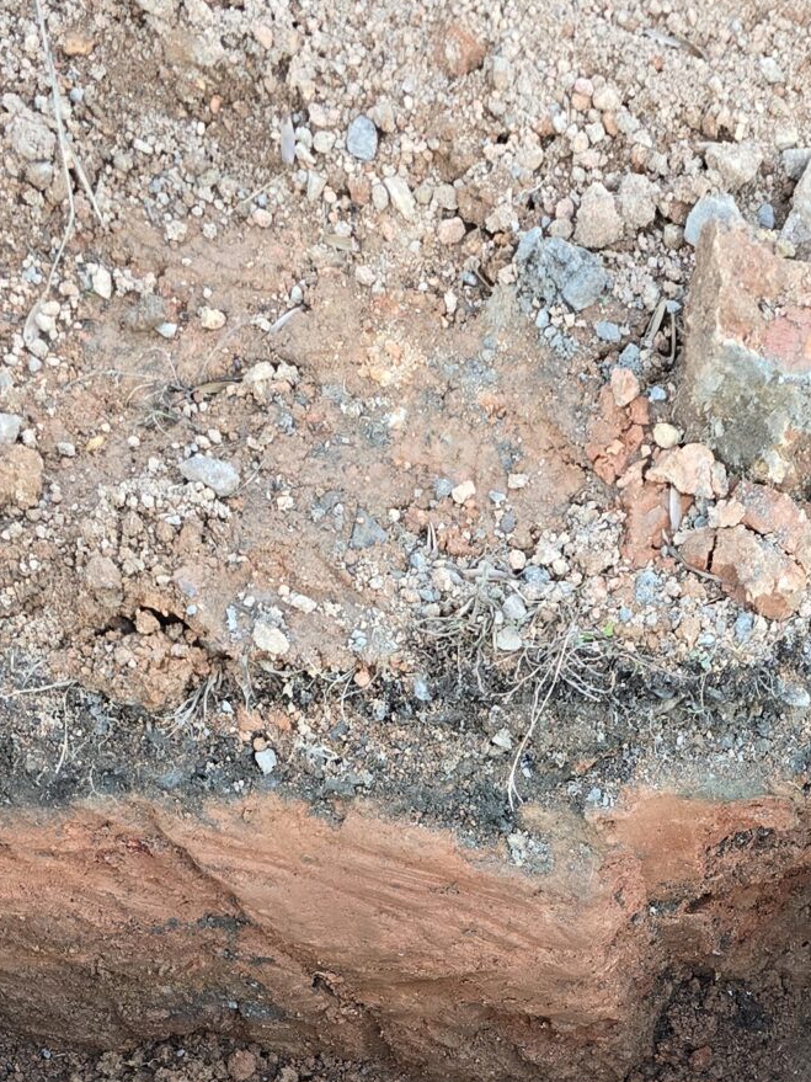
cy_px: 1153
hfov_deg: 20.9
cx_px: 873
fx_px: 2093
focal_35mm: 67
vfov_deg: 26.9
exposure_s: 1/120
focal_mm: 6.3
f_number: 1.7
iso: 200
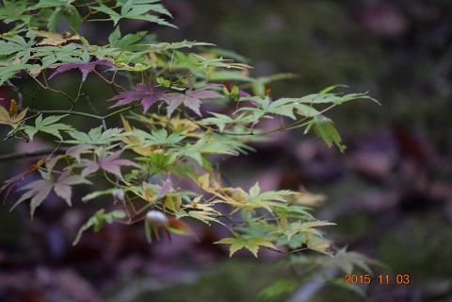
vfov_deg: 5.1
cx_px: 226
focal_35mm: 270
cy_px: 151
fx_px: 3390
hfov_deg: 7.6
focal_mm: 180
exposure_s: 1/125
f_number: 5.6
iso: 1400
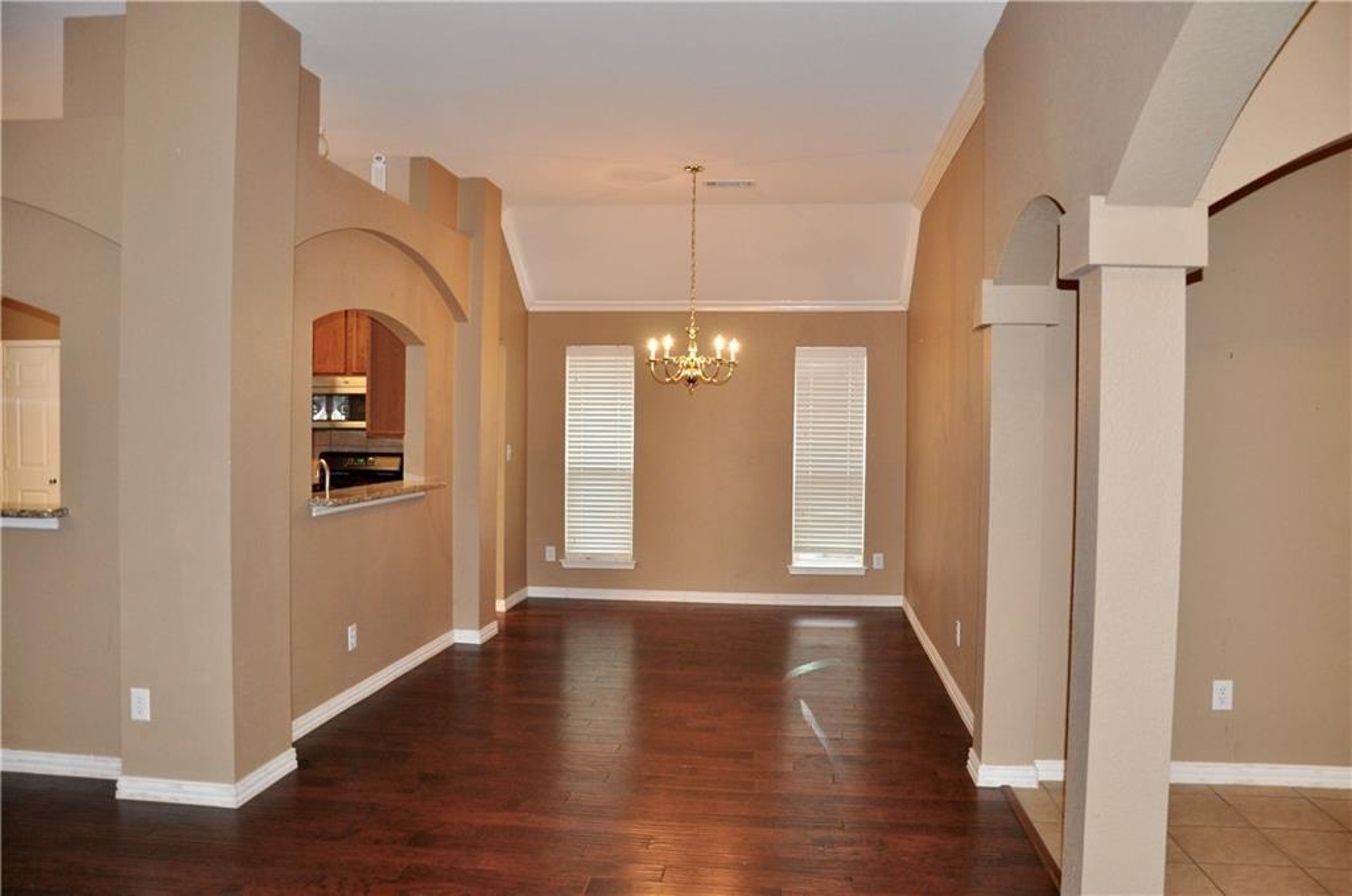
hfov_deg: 67.5
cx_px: 676
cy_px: 448
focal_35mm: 27
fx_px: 1012
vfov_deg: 47.8
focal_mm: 18
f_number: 3.5
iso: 800
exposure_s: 1/60
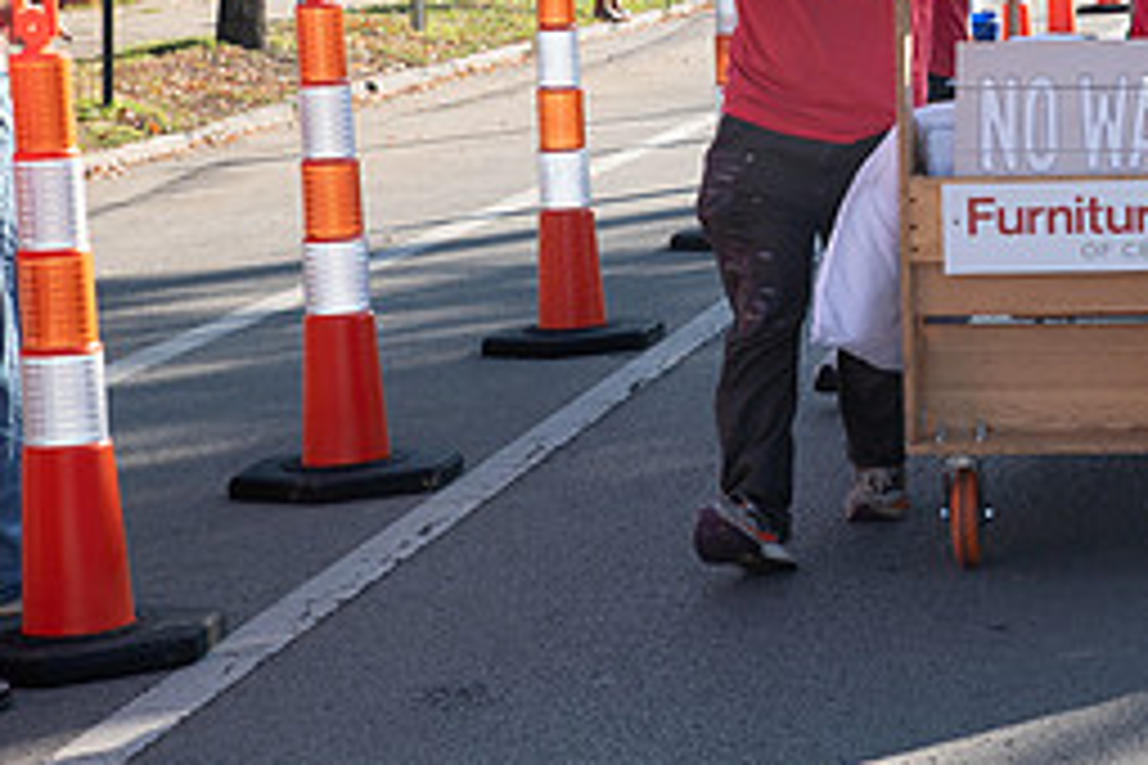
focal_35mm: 132
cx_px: 1116
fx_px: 4209
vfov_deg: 10.3
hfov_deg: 15.3
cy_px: 117
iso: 500
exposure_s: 1/200
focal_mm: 58
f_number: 11
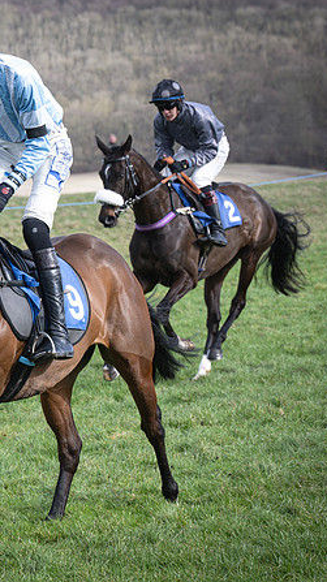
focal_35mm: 171
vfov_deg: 12.6
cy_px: 252
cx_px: 15
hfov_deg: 7.1
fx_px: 2639
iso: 400
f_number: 5
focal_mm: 91
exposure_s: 1/640
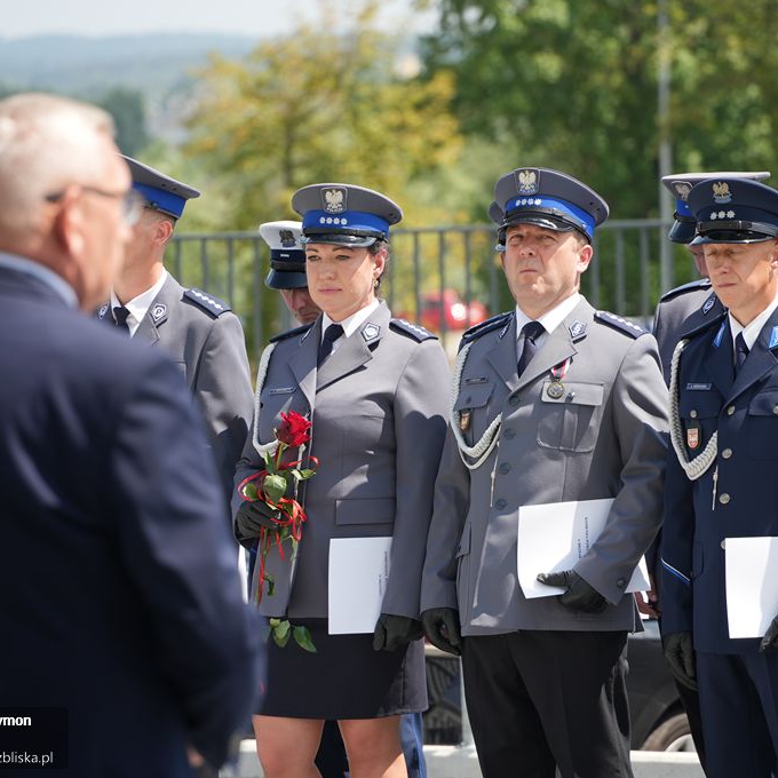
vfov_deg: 6.8
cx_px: 444
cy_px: 390
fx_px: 6510
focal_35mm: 256
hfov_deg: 6.8
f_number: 5.6
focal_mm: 200
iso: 250
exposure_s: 1/500
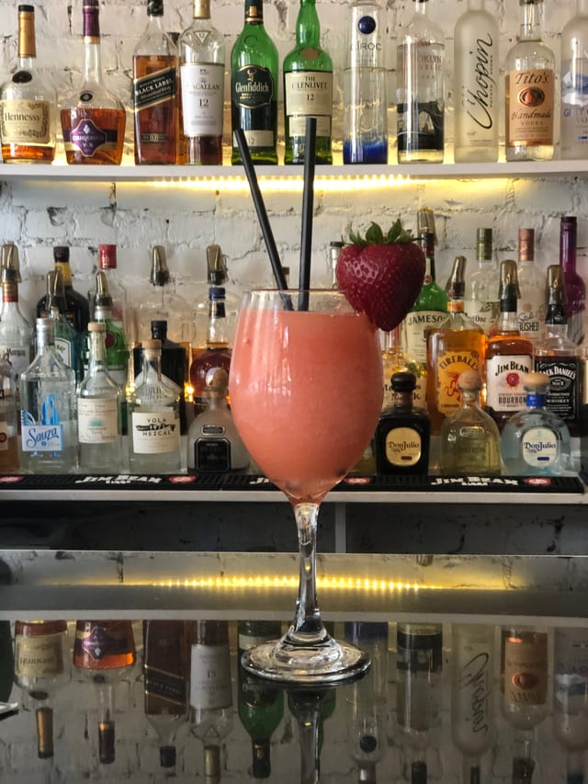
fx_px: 1291
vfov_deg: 33.8
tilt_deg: -3.5
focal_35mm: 57
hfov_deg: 25.7
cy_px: 392
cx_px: 294
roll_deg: +0.2
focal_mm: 6.6
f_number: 2.8
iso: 64
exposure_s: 1/30
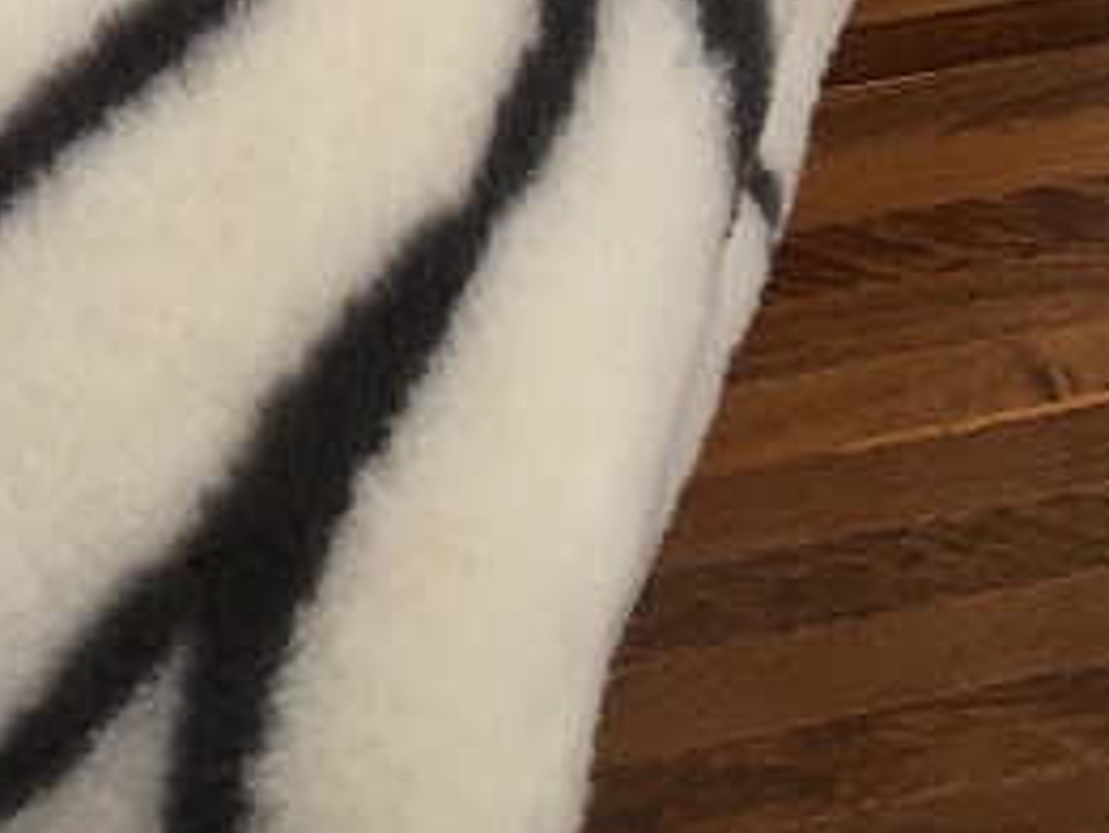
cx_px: -425
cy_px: -289
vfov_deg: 15.7
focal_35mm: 89
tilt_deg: -40.4
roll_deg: -3.3
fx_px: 2853
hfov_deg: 19.8
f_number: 2.2
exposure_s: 1/33
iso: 40
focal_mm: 4.15
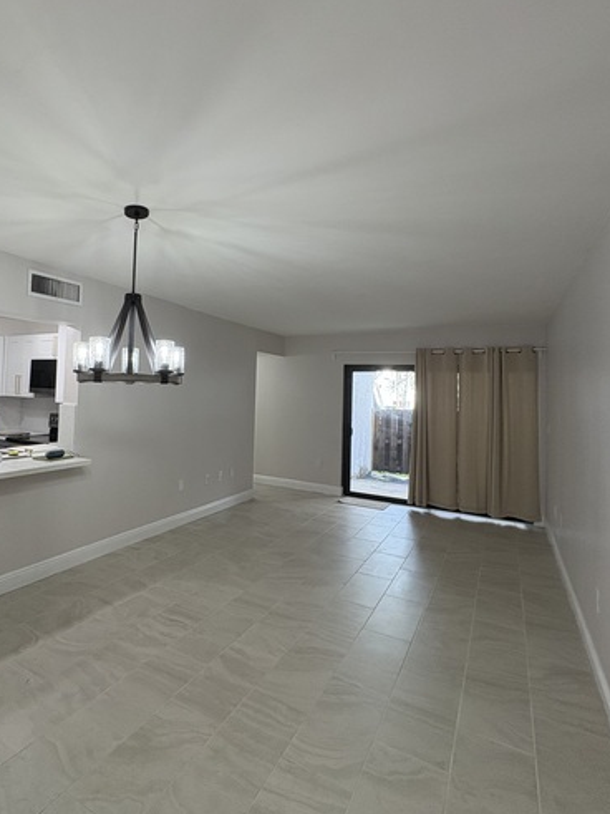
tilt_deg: +3.6
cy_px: 374
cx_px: 234
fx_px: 447
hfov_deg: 67.7
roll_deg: -2.2
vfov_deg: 84.5
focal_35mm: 19
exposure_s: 1/120
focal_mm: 2.22
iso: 160
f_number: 2.2
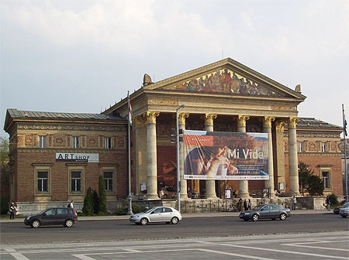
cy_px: 130
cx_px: 174
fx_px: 705
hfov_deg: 27.8
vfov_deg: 21.0
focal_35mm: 70
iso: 1000
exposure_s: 1/8
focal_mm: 11.6
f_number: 3.8
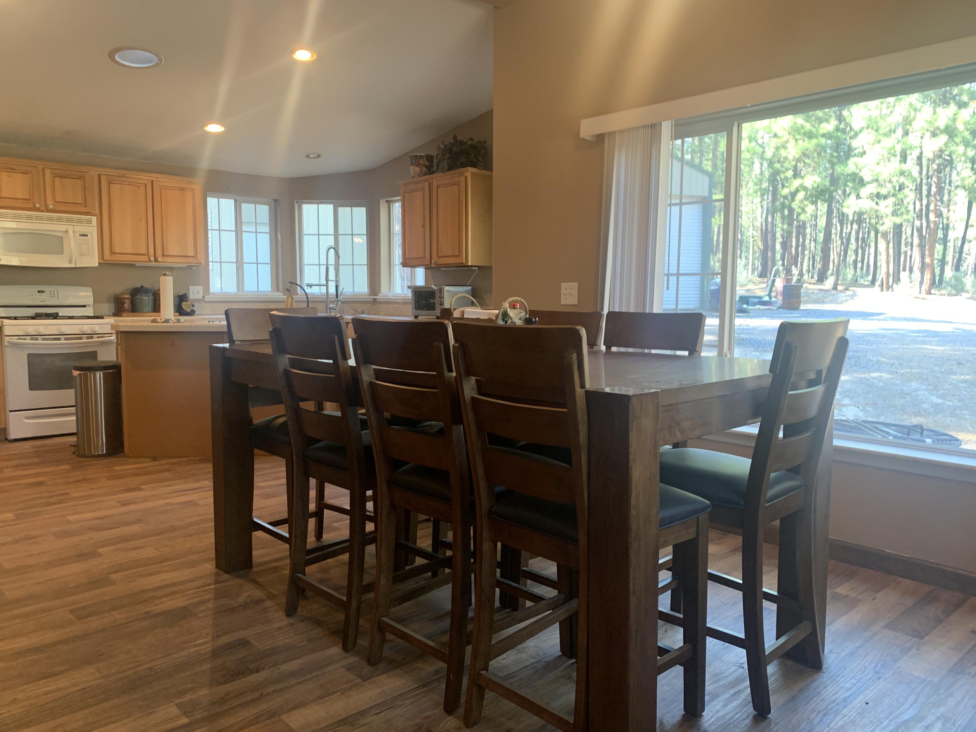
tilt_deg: -5.6
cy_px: 366
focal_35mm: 26
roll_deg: -1.3
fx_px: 733
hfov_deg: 67.3
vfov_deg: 53.1
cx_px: 488
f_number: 1.8
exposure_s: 1/60
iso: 125
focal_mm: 4.25
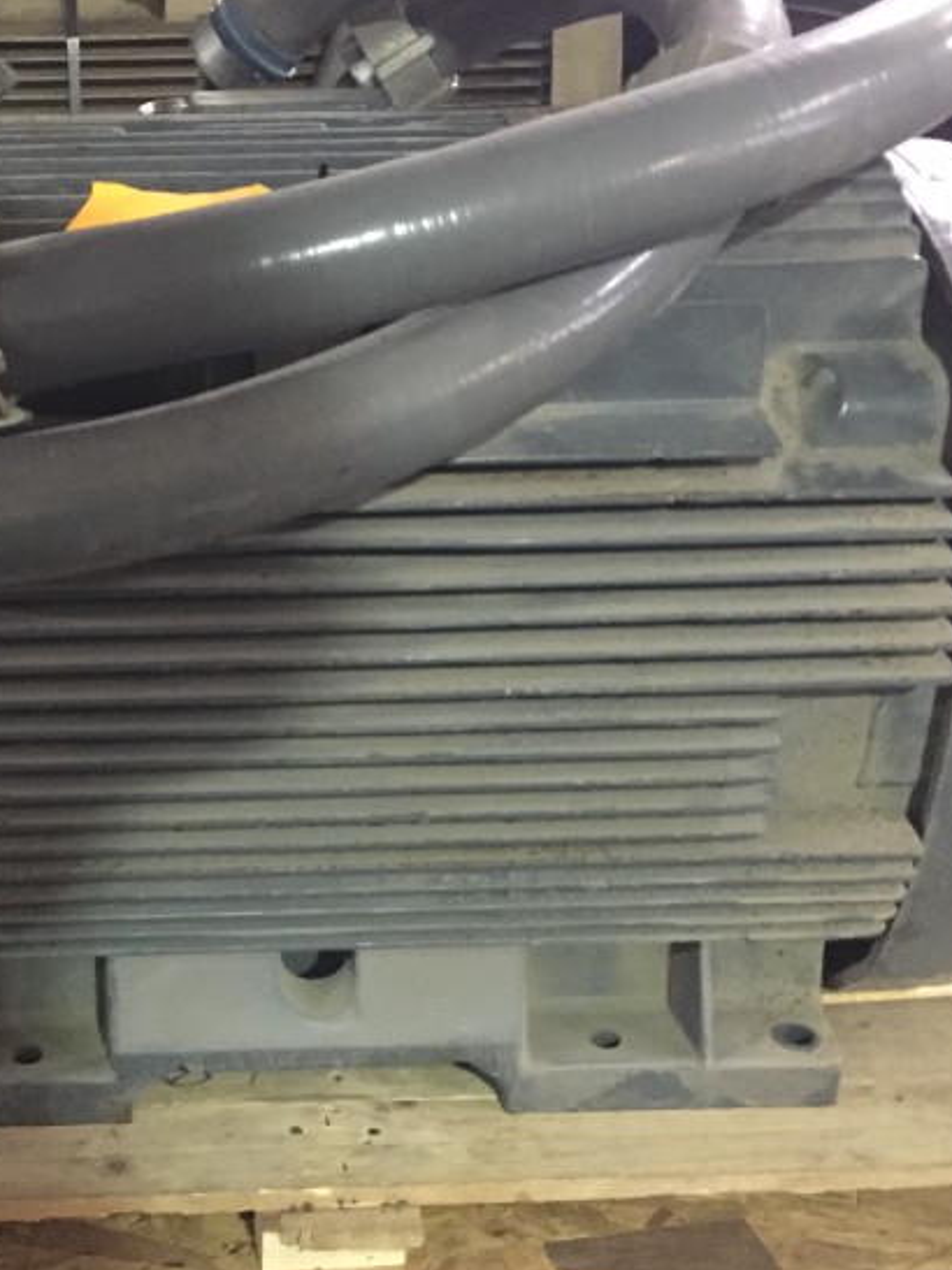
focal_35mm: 53
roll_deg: -0.9
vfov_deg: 36.1
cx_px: 179
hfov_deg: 26.9
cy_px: 752
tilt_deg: -30.1
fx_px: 1944
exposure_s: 1/15
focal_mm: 4.15
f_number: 2.2
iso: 400
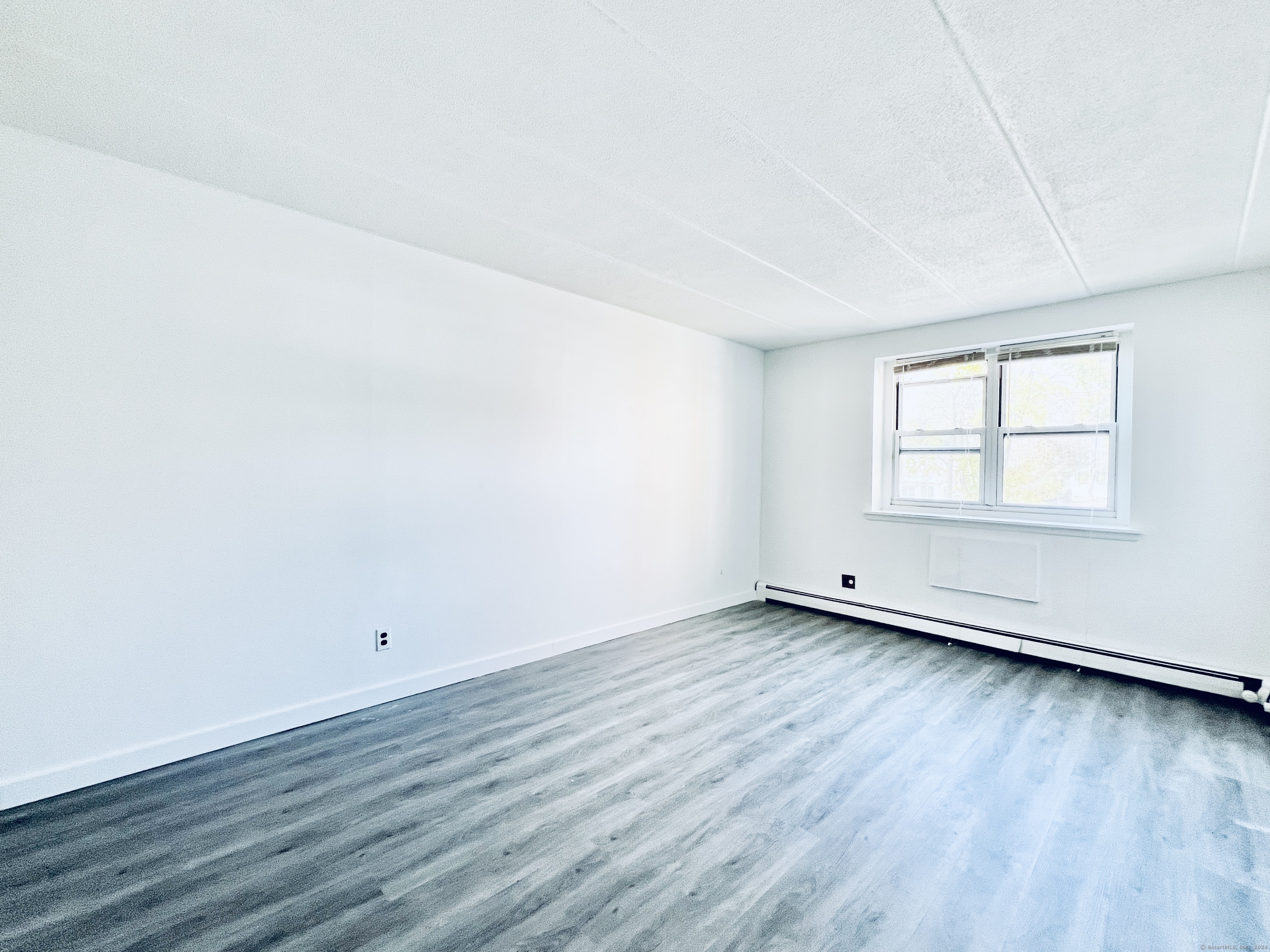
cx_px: 635
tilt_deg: -1.3
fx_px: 477
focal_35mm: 13
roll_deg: +0.3
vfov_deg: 89.9
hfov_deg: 106.2
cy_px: 476
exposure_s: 1/99
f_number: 1.8
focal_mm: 1.57
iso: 160
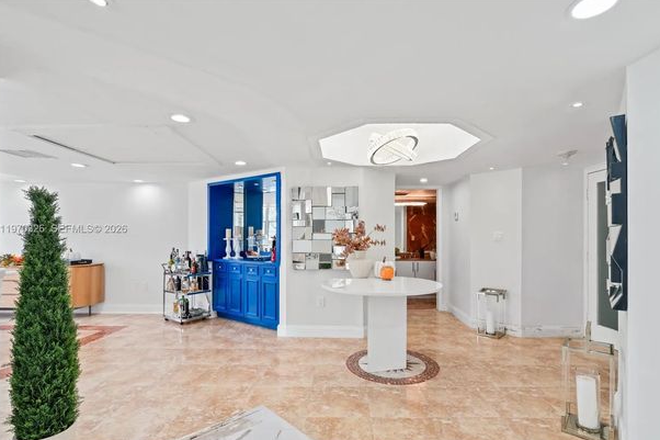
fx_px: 312
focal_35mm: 17
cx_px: 341
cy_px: 229
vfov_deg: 70.4
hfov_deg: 93.3
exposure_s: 1/15
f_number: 8
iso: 400
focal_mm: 16
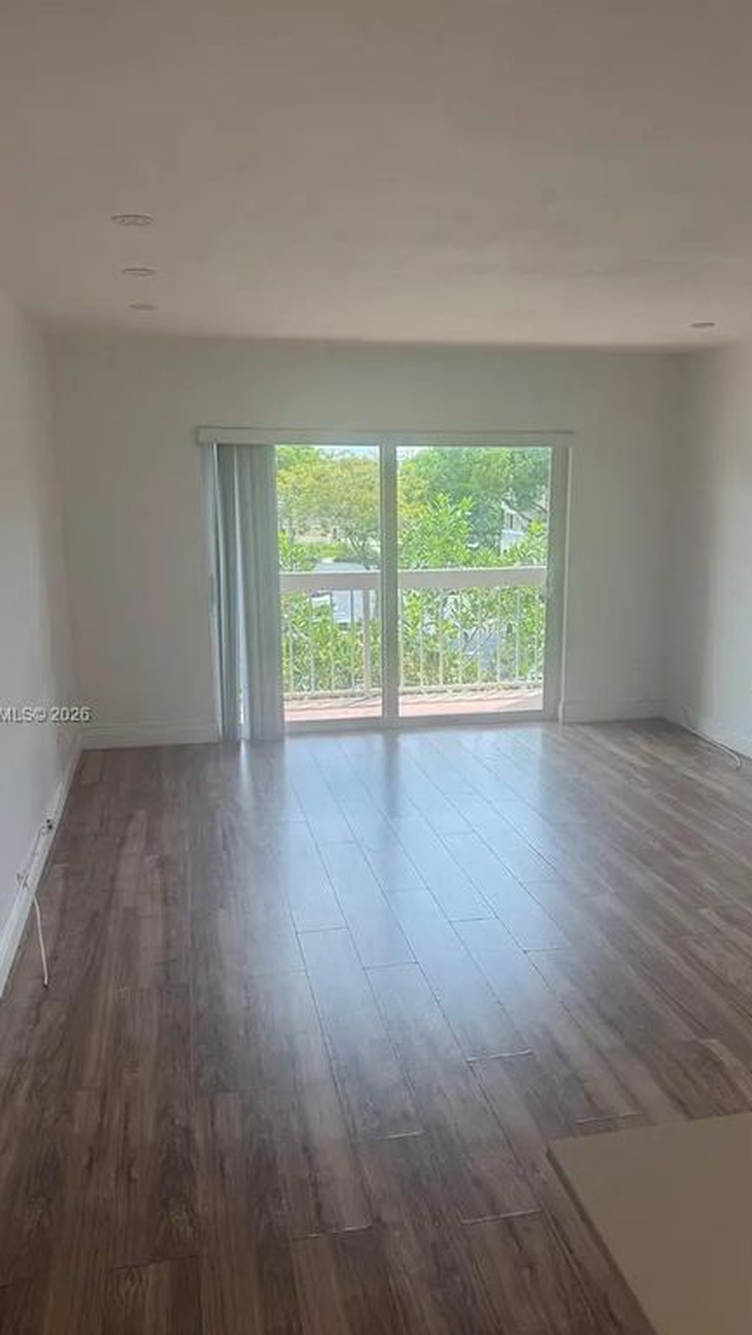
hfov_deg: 40.2
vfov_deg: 66.0
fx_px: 1027
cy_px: 716
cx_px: 417
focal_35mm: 29
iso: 64
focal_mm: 6.76
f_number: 1.78
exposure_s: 1/204
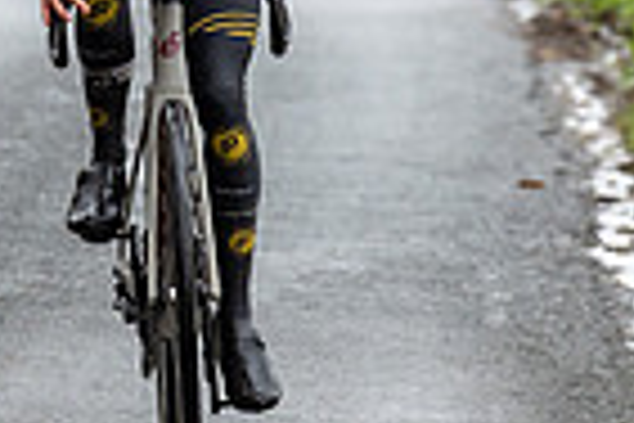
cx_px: -204
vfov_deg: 1.7
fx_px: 14211
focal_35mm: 807
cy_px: -185
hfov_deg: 2.6
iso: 800
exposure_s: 1/1000
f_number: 3.5
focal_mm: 119
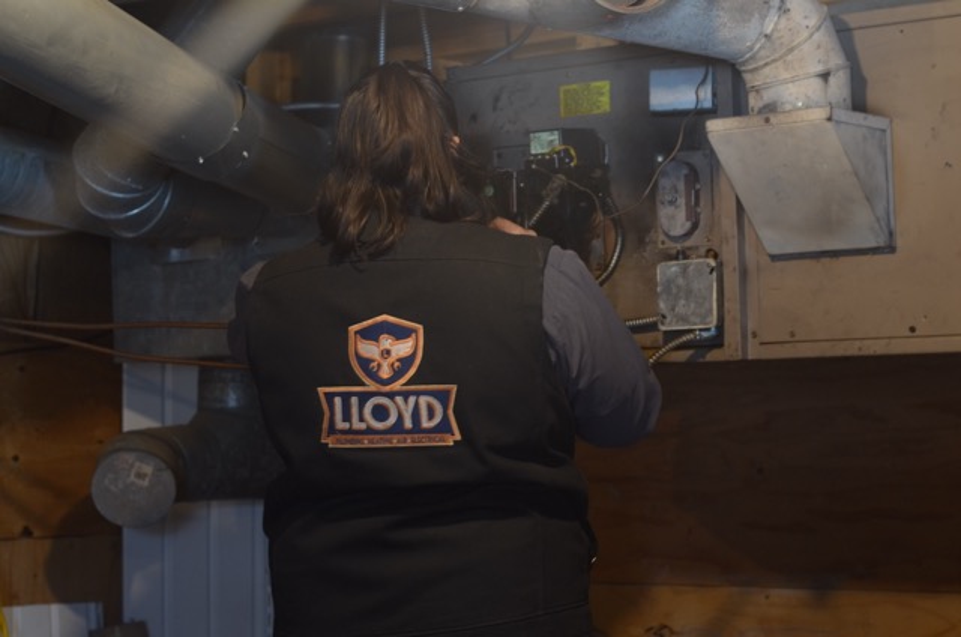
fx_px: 1998
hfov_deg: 27.0
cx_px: 480
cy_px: 318
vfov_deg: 18.1
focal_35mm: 75
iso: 400
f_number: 3.5
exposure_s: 1/40
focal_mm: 50
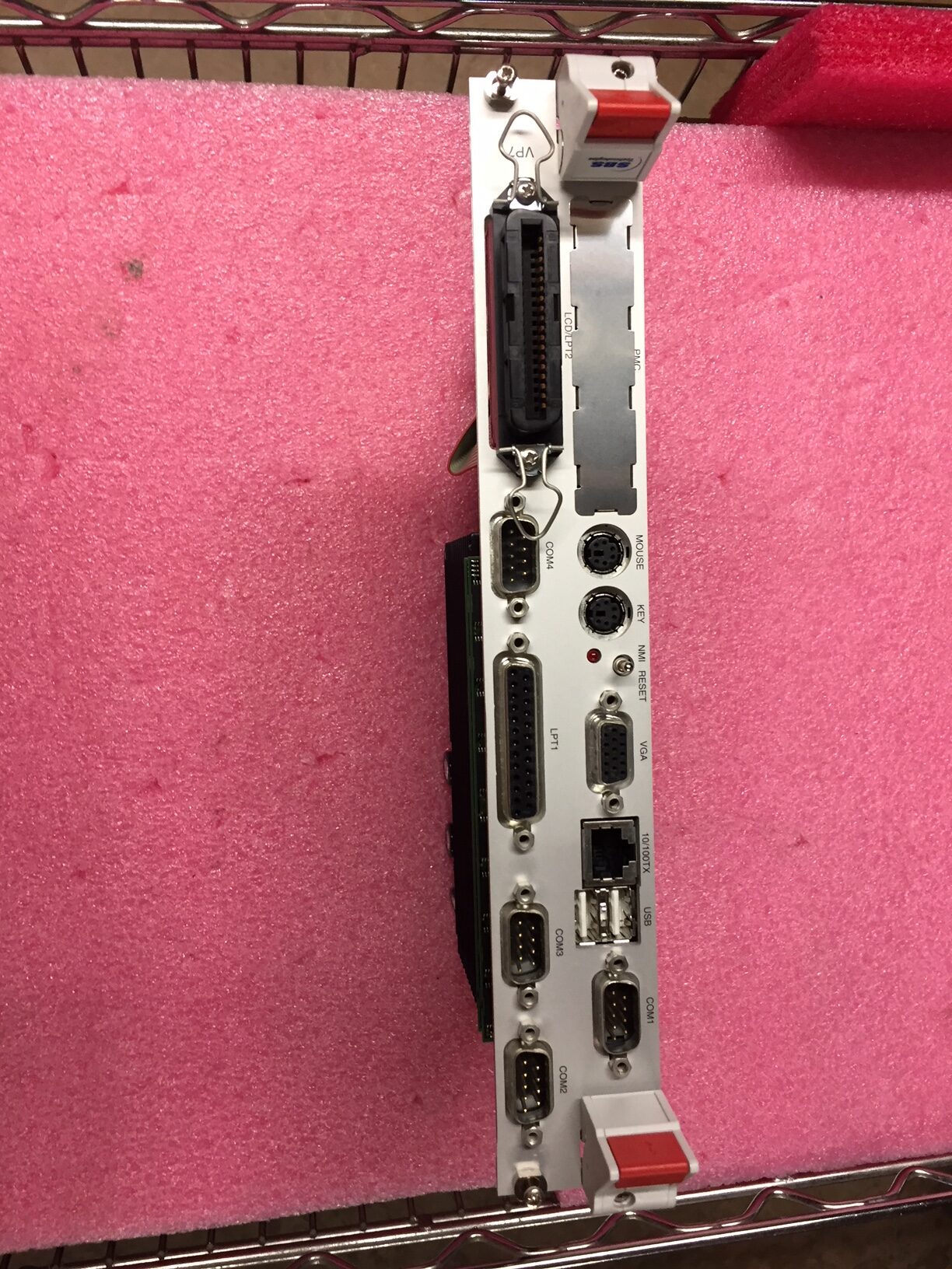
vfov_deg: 61.7
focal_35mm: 29
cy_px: 634
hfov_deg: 48.2
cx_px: 476
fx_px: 1063
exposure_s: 1/30
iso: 100
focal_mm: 4.15
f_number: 2.2
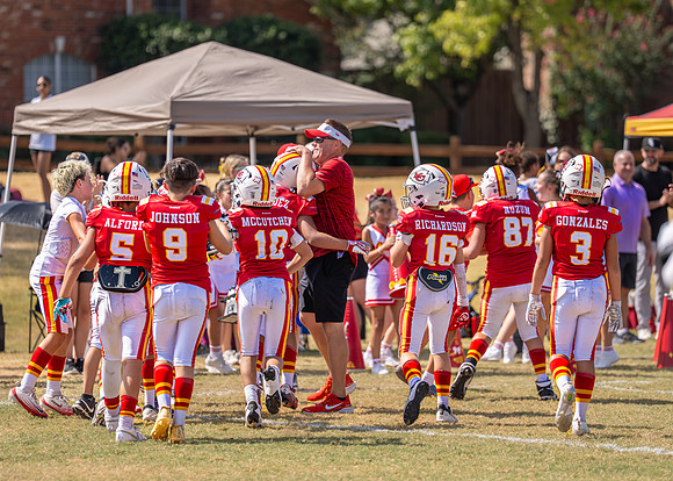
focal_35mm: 238
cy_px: 208
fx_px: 4550
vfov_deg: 6.0
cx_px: 334
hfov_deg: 8.5
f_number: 2.8
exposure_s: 1/2500
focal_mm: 170
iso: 100
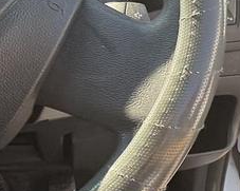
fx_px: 383
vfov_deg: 27.7
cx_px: 49
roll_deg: -2.7
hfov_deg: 33.8
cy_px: 53
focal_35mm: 54
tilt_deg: -30.6
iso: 100
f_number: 2.2
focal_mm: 2.22
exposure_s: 1/140
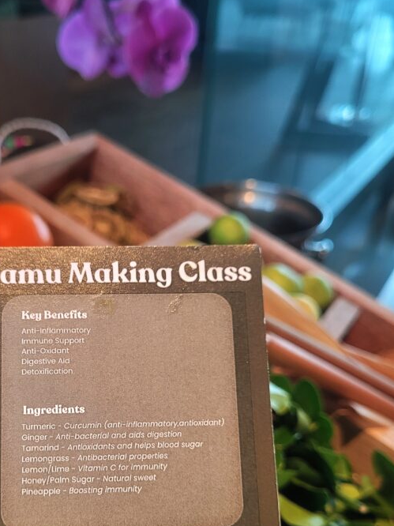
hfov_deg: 35.3
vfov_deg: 46.2
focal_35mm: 40
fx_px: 607
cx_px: 106
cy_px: 347
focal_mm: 5.4
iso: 250
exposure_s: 1/50
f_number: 1.8
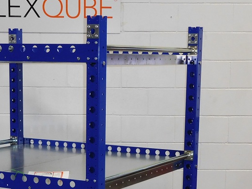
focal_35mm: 92
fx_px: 670
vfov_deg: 15.7
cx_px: 107
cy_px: 201
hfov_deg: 21.3
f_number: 3.9
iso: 320
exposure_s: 1/30
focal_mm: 7.1
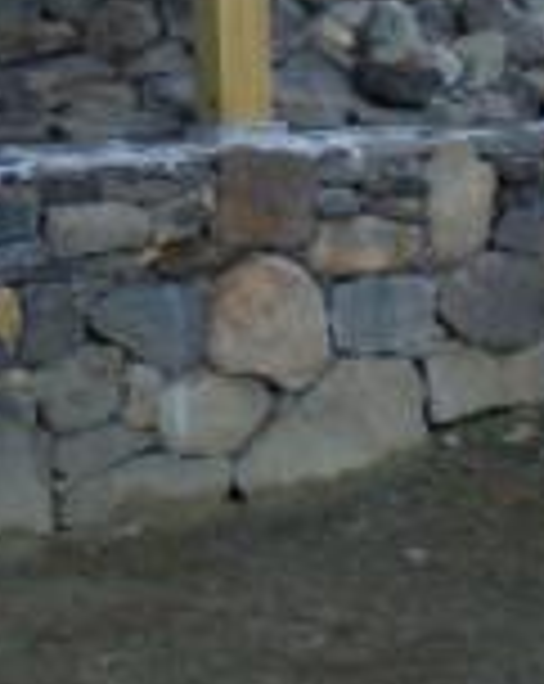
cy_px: -243
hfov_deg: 10.8
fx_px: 2866
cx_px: 189
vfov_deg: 13.1
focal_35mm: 142
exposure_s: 1/112
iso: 64
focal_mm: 6.3
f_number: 3.1
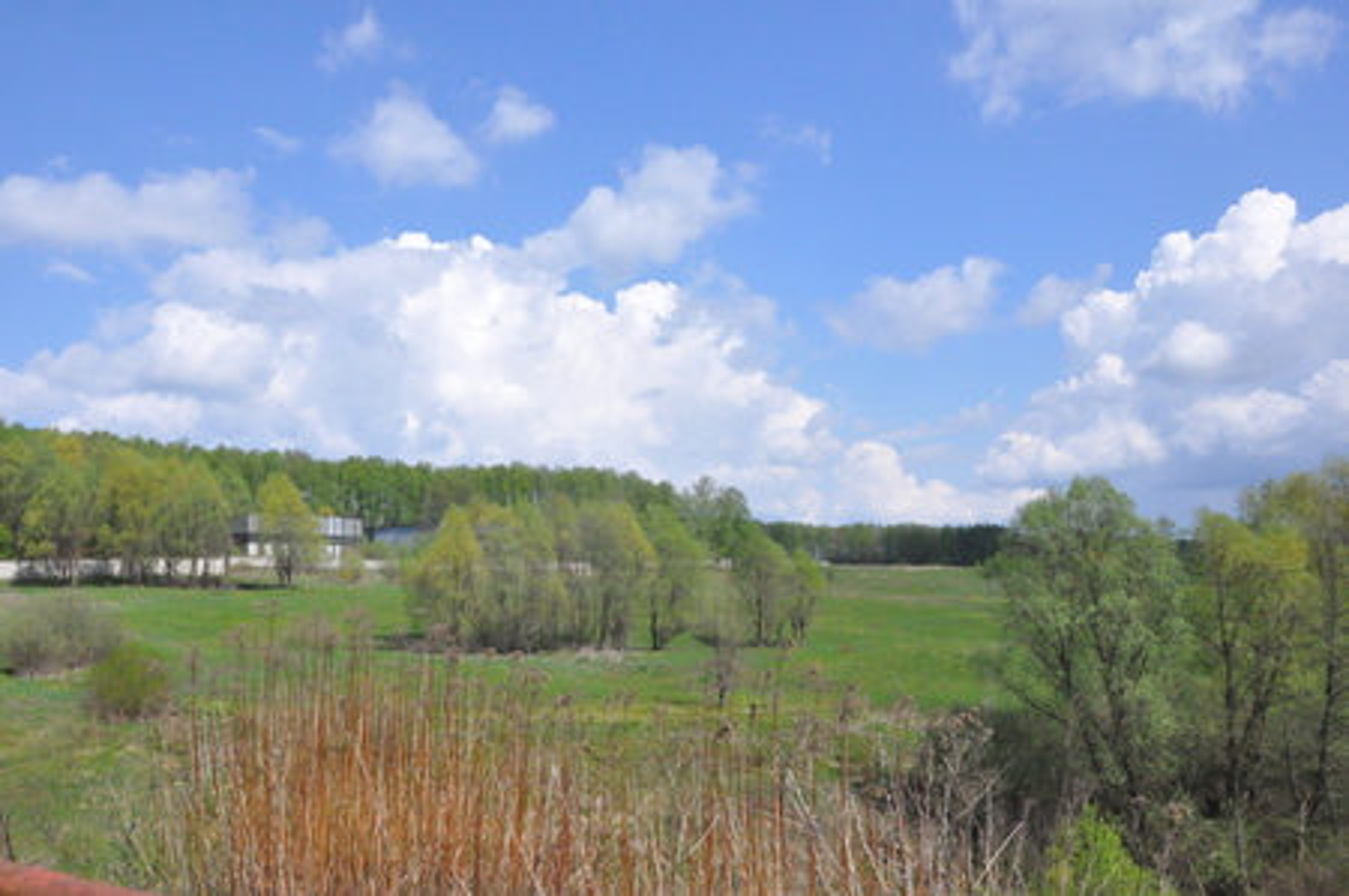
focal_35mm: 32
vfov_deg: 41.6
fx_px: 1179
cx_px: 674
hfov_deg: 59.5
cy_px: 448
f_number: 20
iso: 3200
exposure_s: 1/1600
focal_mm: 21
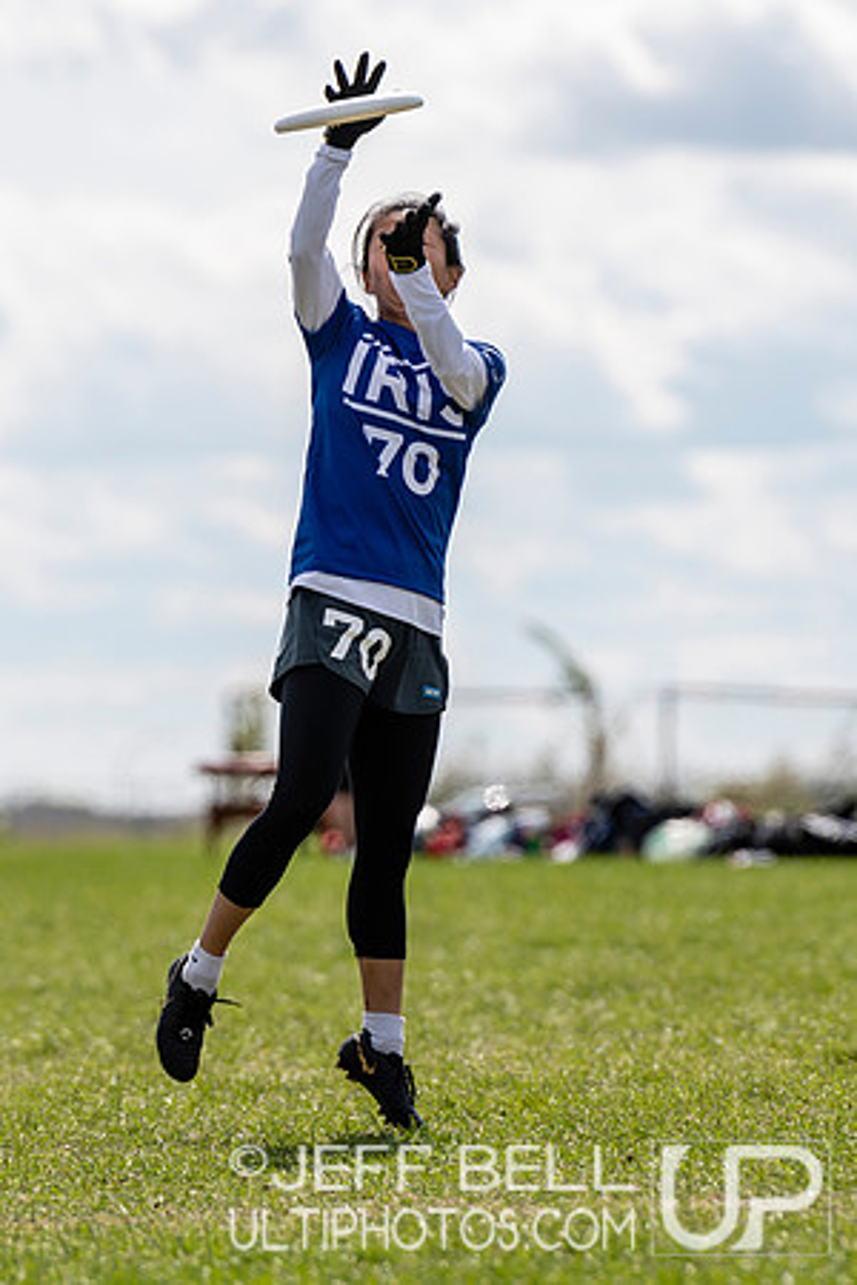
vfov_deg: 4.6
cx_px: 428
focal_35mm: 450
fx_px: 16067
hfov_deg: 3.1
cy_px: 642
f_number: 4
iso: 100
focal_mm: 200
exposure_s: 1/1250
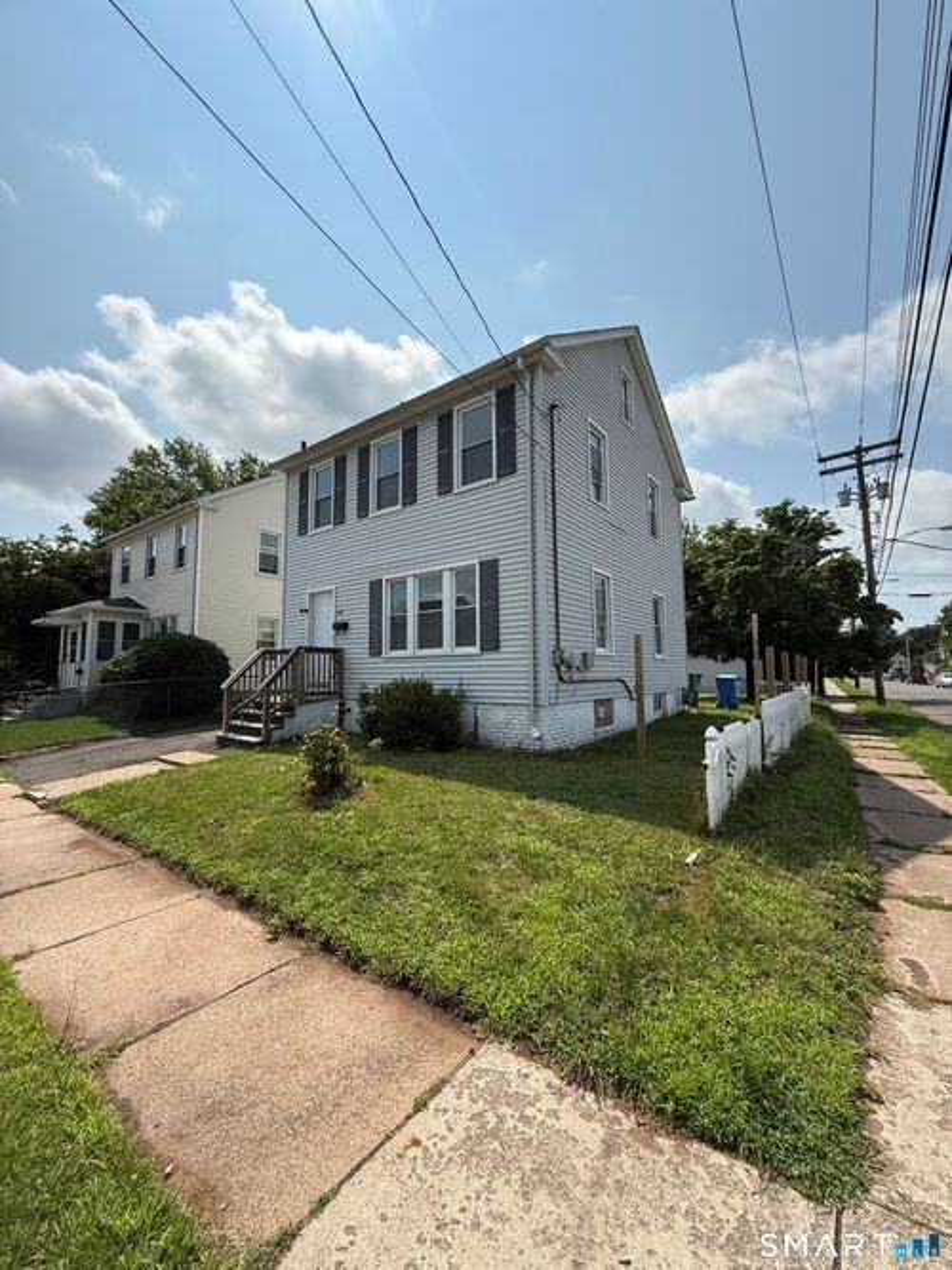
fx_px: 514
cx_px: 476
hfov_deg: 85.7
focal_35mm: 14
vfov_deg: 102.1
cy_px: 635
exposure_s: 1/2320
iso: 64
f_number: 2.2
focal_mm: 2.22
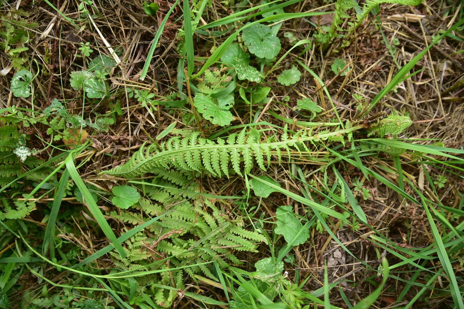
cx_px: 232
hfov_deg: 58.7
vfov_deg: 41.1
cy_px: 154
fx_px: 412
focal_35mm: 32
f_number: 5
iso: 200
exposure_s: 1/125
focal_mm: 32
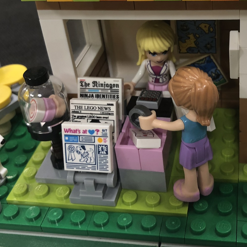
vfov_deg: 32.8
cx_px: 178
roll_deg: +5.0
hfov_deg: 32.9
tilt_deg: -29.7
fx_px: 412
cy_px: 62
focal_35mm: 51
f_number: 1.8
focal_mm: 3.99
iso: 50
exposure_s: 1/17
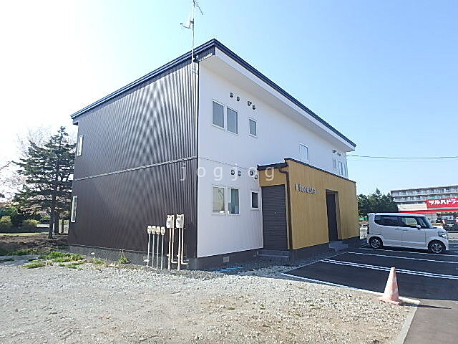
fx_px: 278
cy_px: 172
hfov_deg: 79.0
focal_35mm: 21
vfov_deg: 63.4
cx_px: 229
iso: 125
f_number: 3.5
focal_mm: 3.7
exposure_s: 1/640
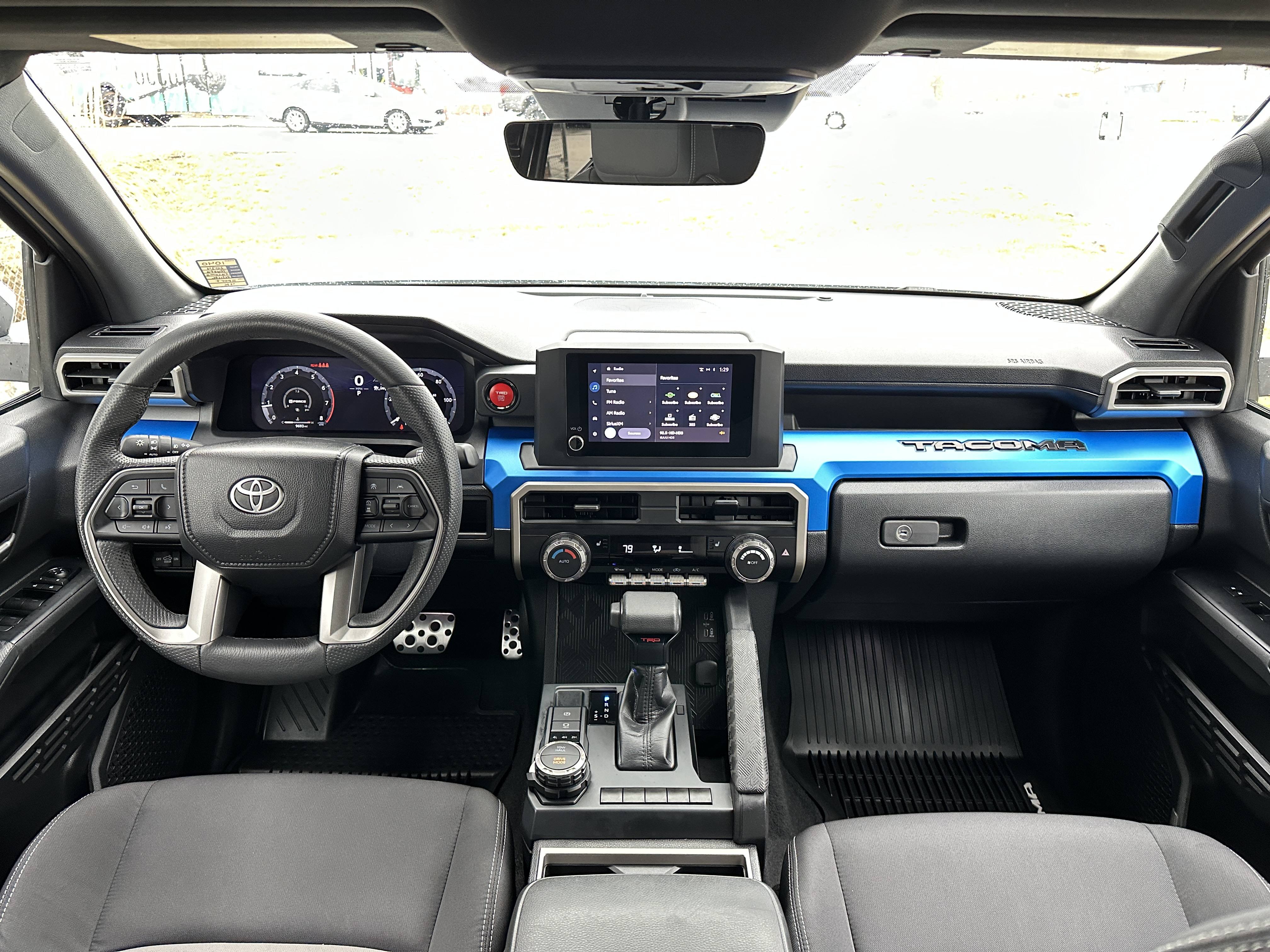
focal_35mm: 24
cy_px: 476
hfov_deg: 71.6
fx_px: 881
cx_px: 635
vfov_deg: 56.8
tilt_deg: -20.3
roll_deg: +2.7
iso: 400
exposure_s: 1/60
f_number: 1.78
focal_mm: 6.86
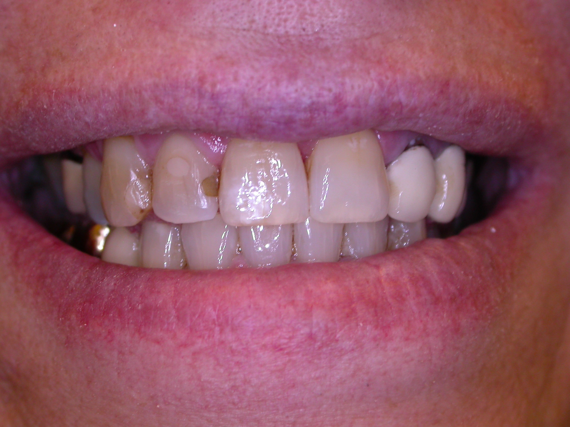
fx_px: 1284
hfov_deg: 25.0
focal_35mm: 78
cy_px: 214
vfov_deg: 18.9
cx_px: 285
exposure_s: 1/30.4
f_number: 3.5
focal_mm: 16.2
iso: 100
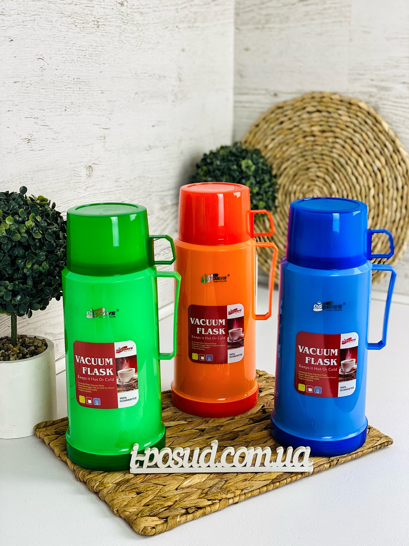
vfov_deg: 36.8
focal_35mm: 52
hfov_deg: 28.0
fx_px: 819
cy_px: 273
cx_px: 204
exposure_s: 1/100
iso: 25
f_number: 2
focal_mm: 6
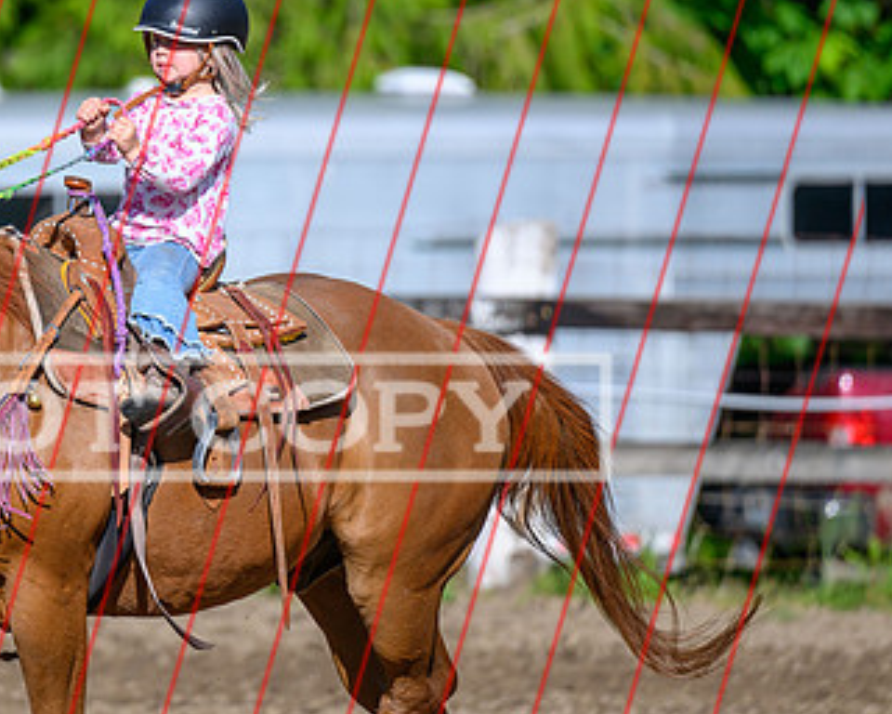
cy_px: 272
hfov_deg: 4.4
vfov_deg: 3.5
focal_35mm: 444
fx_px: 11721
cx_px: 203
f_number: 2.8
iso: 125
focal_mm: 200
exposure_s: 1/2500
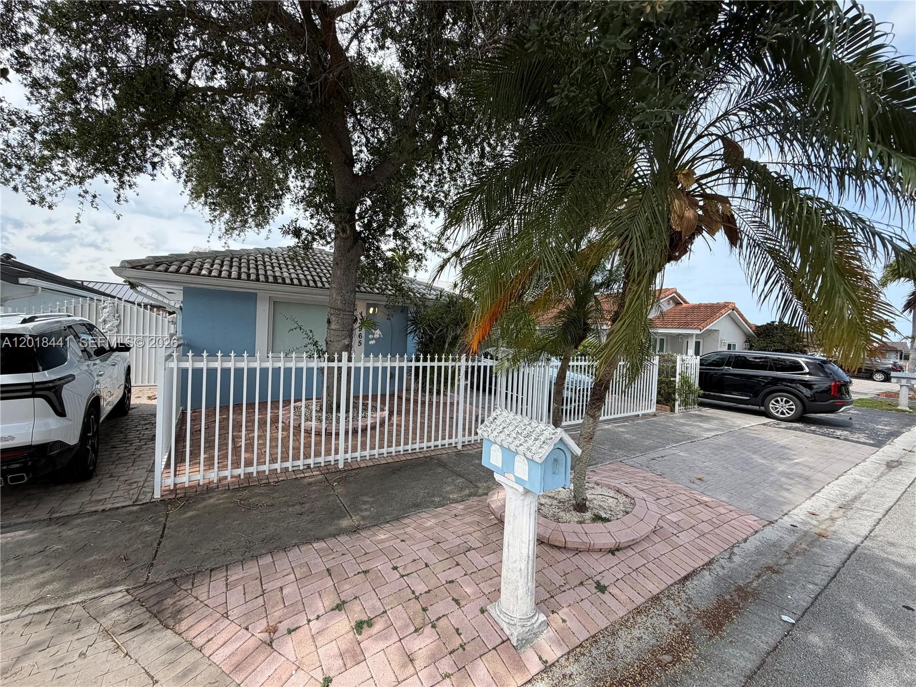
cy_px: 344
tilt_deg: -2.3
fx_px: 370
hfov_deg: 102.1
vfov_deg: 85.7
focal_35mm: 14
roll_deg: -1.9
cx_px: 458
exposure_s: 1/760
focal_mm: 2.22
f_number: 2.2
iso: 40
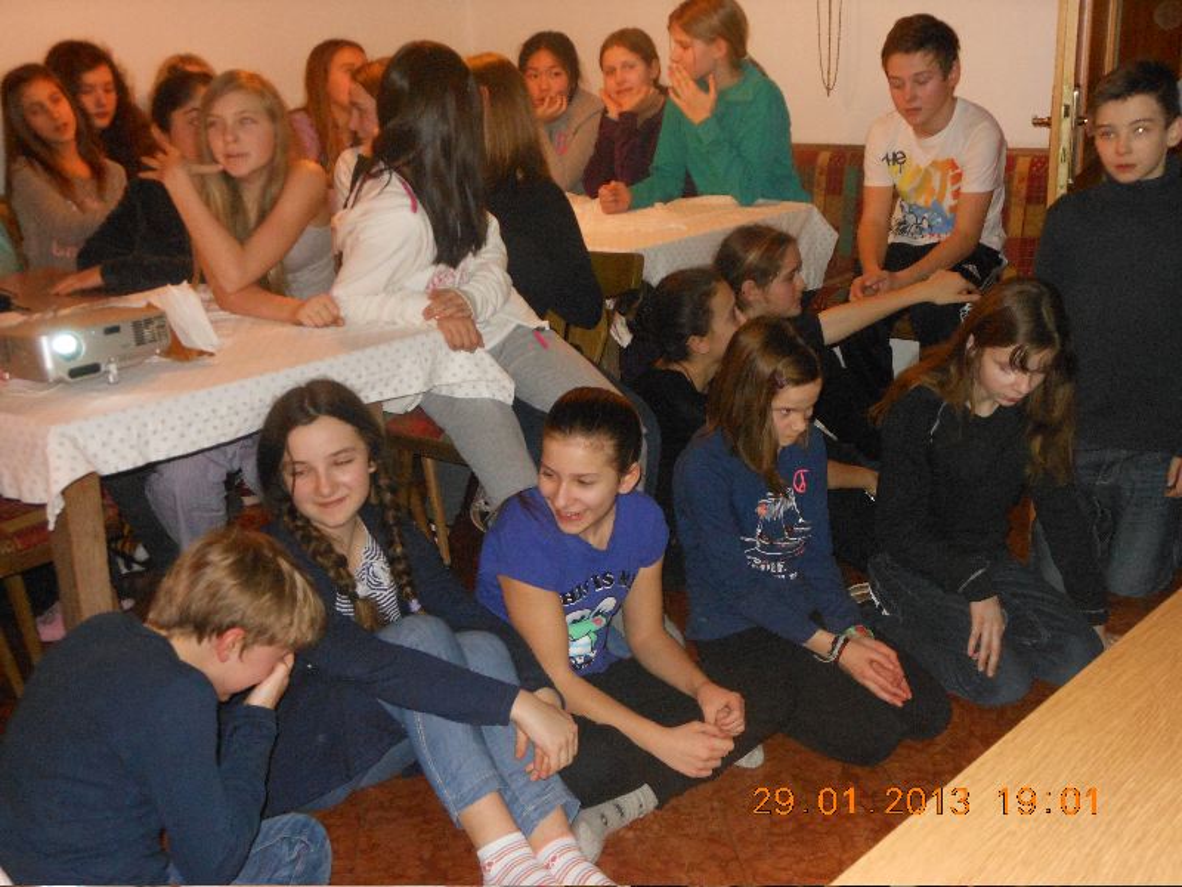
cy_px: 444
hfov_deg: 43.9
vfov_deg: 33.6
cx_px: 591
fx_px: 1468
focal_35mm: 43
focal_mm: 7.7
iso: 500
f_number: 3.8
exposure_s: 1/30
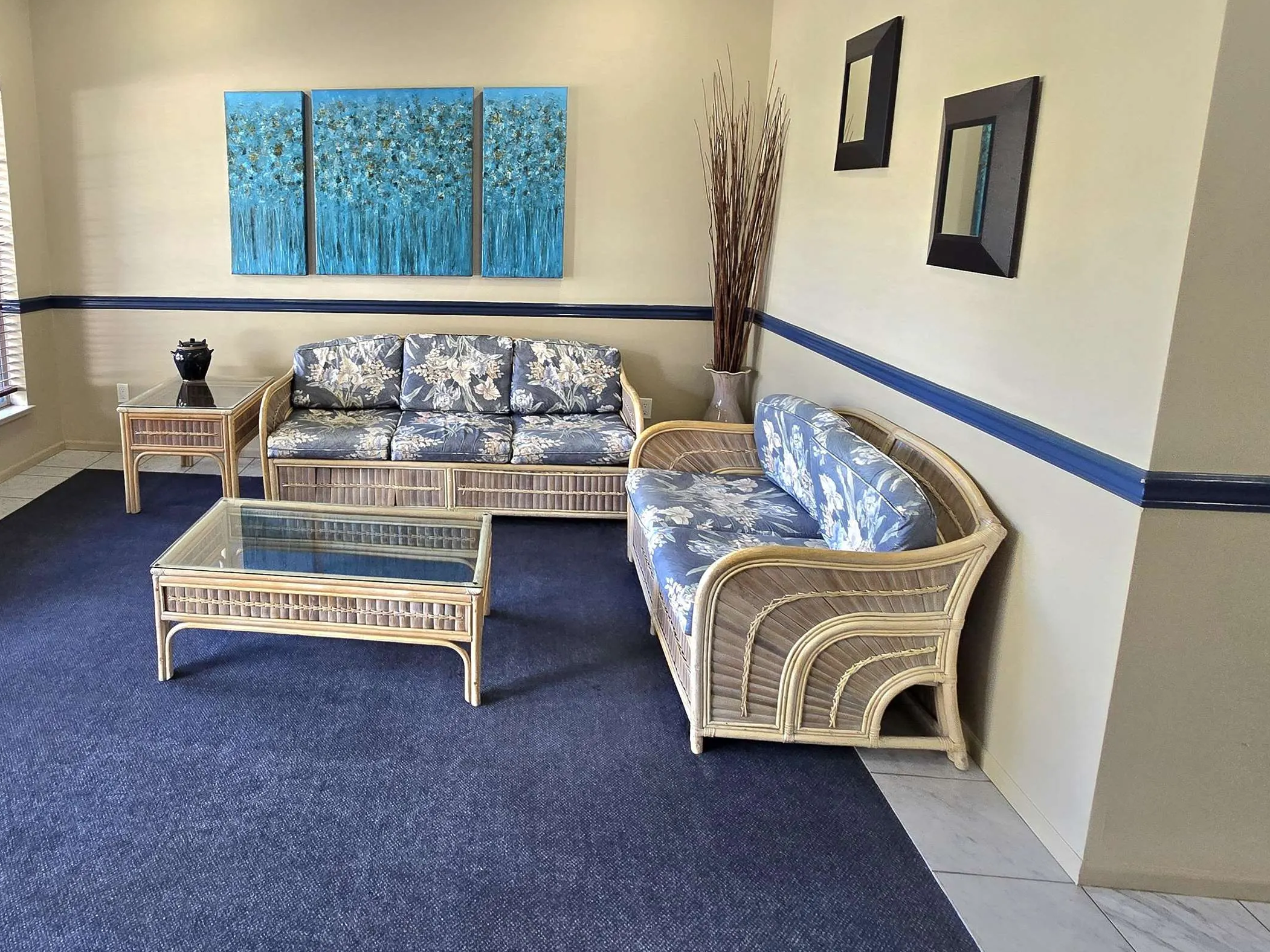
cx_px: 442
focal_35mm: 19
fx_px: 697
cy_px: 324
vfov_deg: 67.0
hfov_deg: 82.3
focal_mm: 2.2
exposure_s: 1/60.2
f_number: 2.2
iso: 160
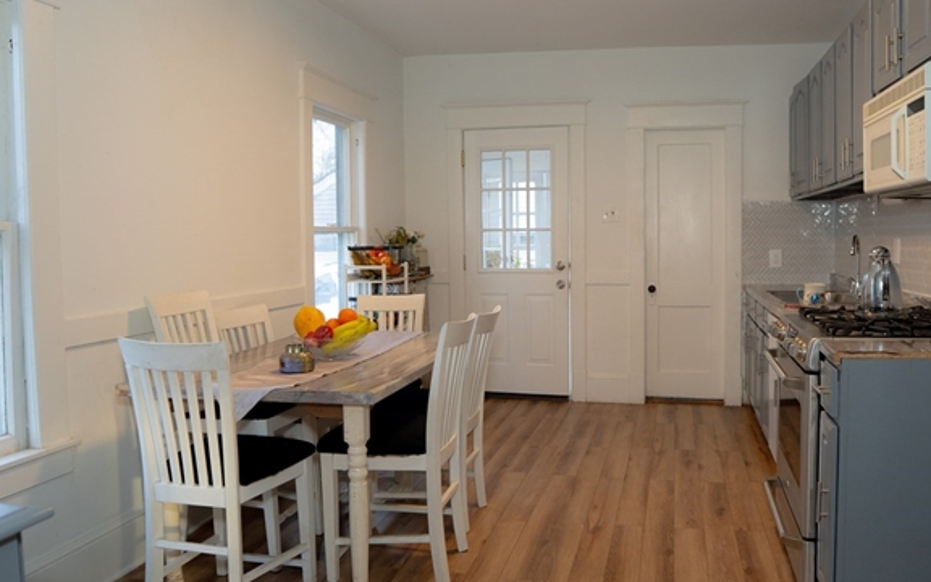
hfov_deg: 64.1
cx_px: 554
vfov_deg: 43.1
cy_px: 287
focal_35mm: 29
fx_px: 736
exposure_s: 1/125
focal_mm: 16
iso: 400
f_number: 2.8
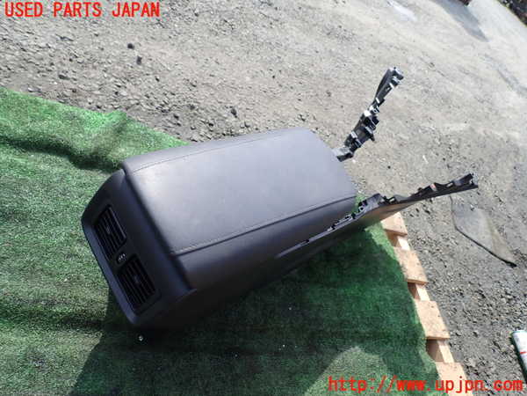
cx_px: 264
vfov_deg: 54.9
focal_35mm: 25
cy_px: 198
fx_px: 381
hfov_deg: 69.4
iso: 100
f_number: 2.8
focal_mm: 4.5
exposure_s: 1/500
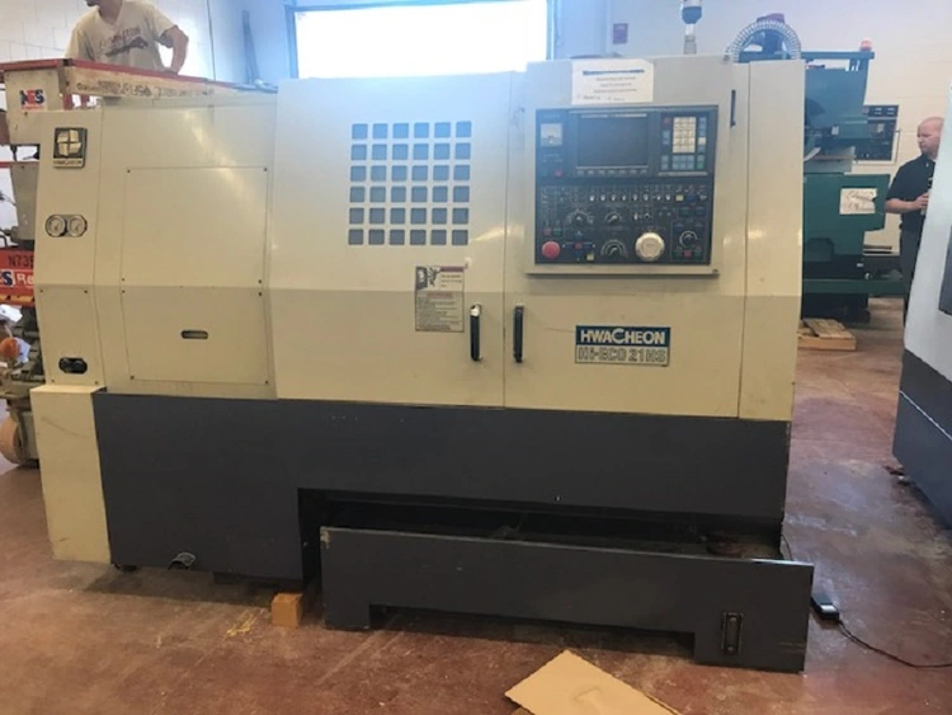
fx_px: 770
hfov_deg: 63.4
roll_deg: +0.3
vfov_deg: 49.8
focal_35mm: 28
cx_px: 476
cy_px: 358
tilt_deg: -14.6
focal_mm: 3.99
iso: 25
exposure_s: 1/30
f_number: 1.8
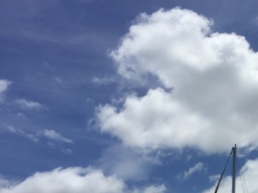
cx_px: 263
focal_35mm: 60
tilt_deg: +15.9
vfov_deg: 23.4
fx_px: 447
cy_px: 195
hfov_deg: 29.8
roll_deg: -0.2
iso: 32
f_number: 2.2
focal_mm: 4.15
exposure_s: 1/6623
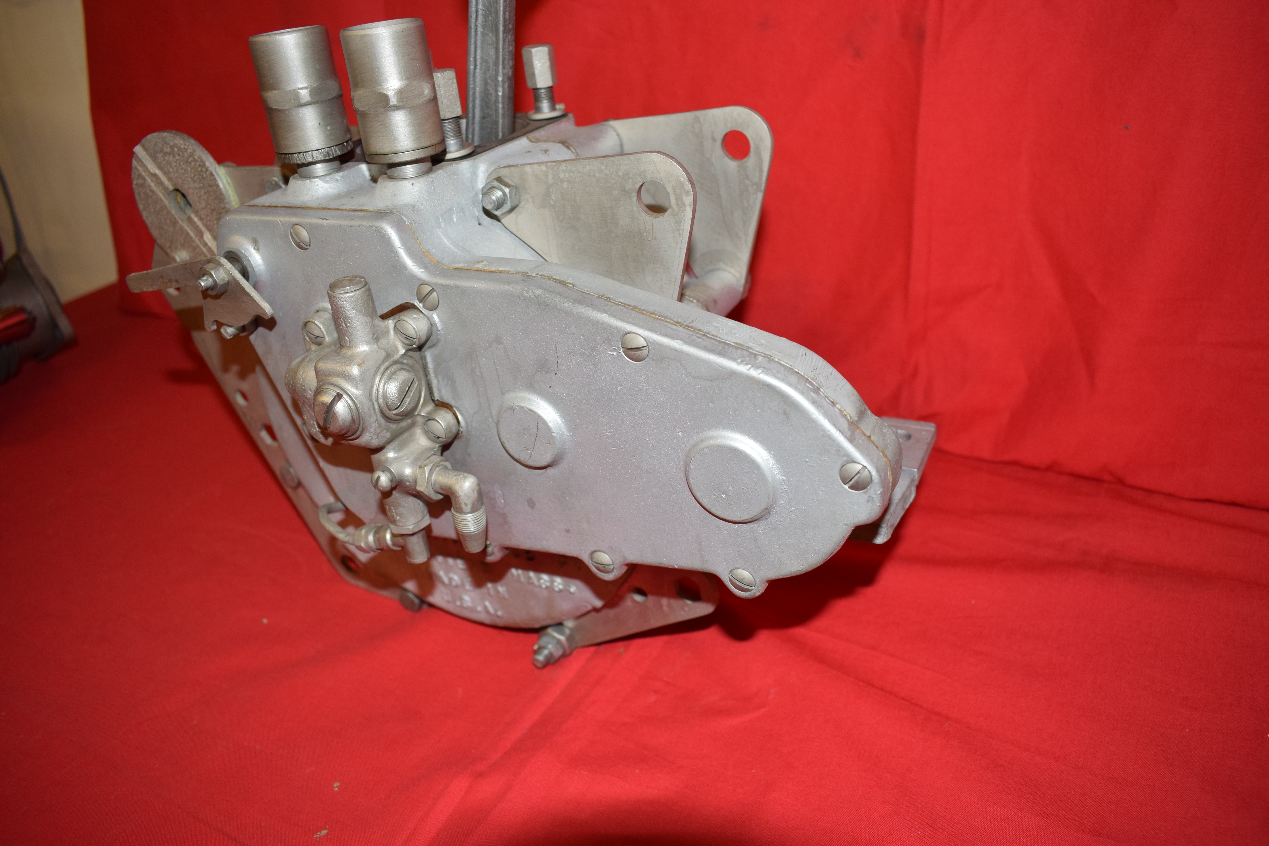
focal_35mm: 27
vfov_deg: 48.0
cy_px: 423
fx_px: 952
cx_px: 634
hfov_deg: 67.4
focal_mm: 18
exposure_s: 1/125
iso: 640
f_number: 5
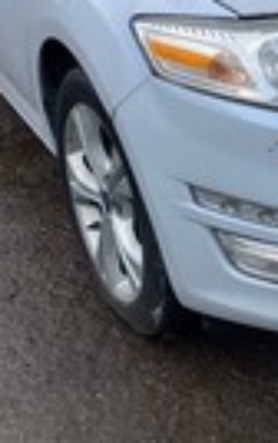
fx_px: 871
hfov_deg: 17.0
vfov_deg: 27.8
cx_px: 371
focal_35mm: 72
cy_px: 69
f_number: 1.8
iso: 32
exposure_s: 1/1063
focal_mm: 4.25
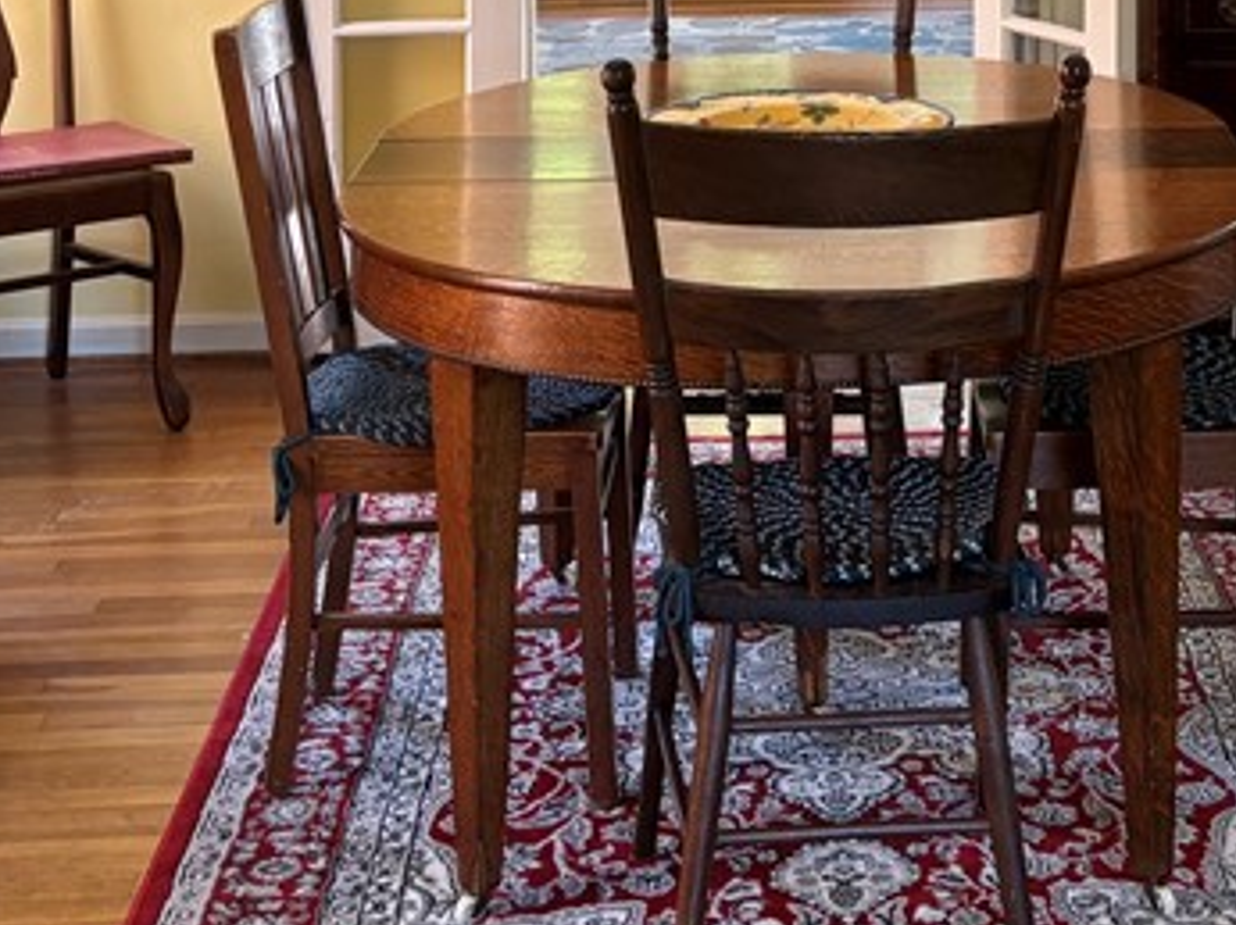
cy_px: -364
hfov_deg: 25.1
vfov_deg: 17.6
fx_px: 2747
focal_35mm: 77
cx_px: 929
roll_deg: -0.2
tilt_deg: -2.6
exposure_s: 1/60
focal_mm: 5.96
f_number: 1.6
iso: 125
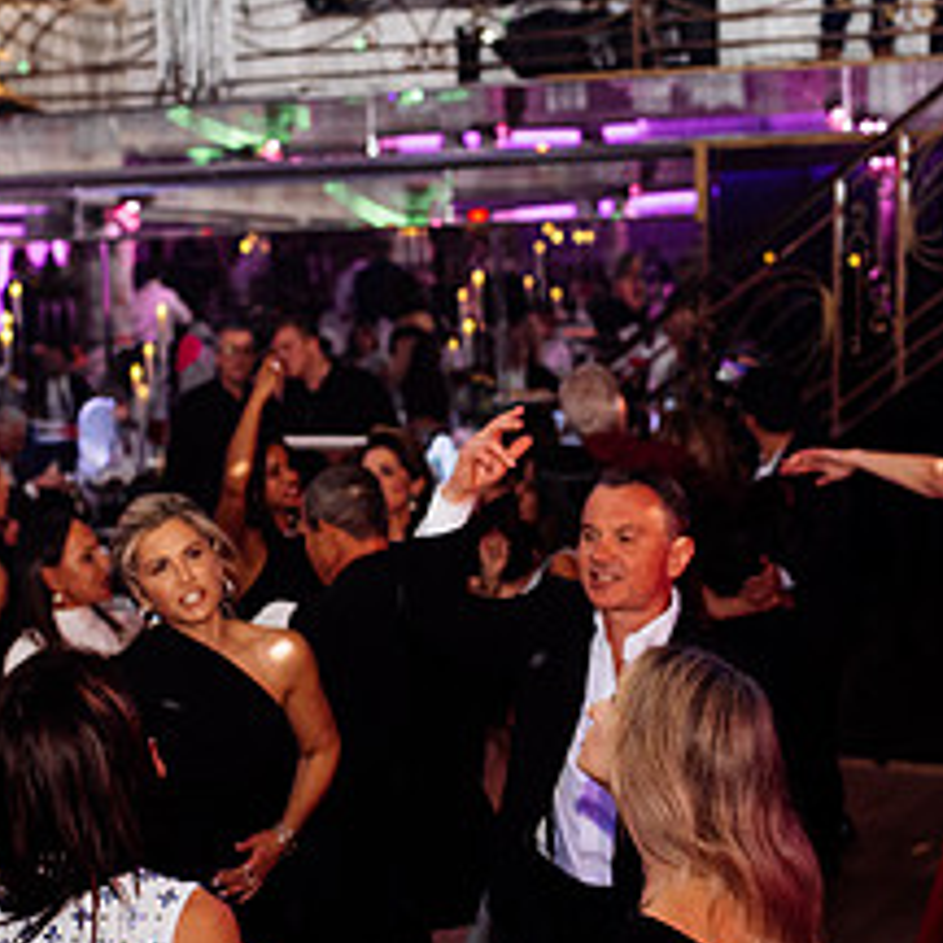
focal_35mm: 80
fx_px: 2466
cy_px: 626
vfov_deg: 21.6
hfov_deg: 21.6
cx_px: 397
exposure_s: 1/200
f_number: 2.8
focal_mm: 35
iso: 2000
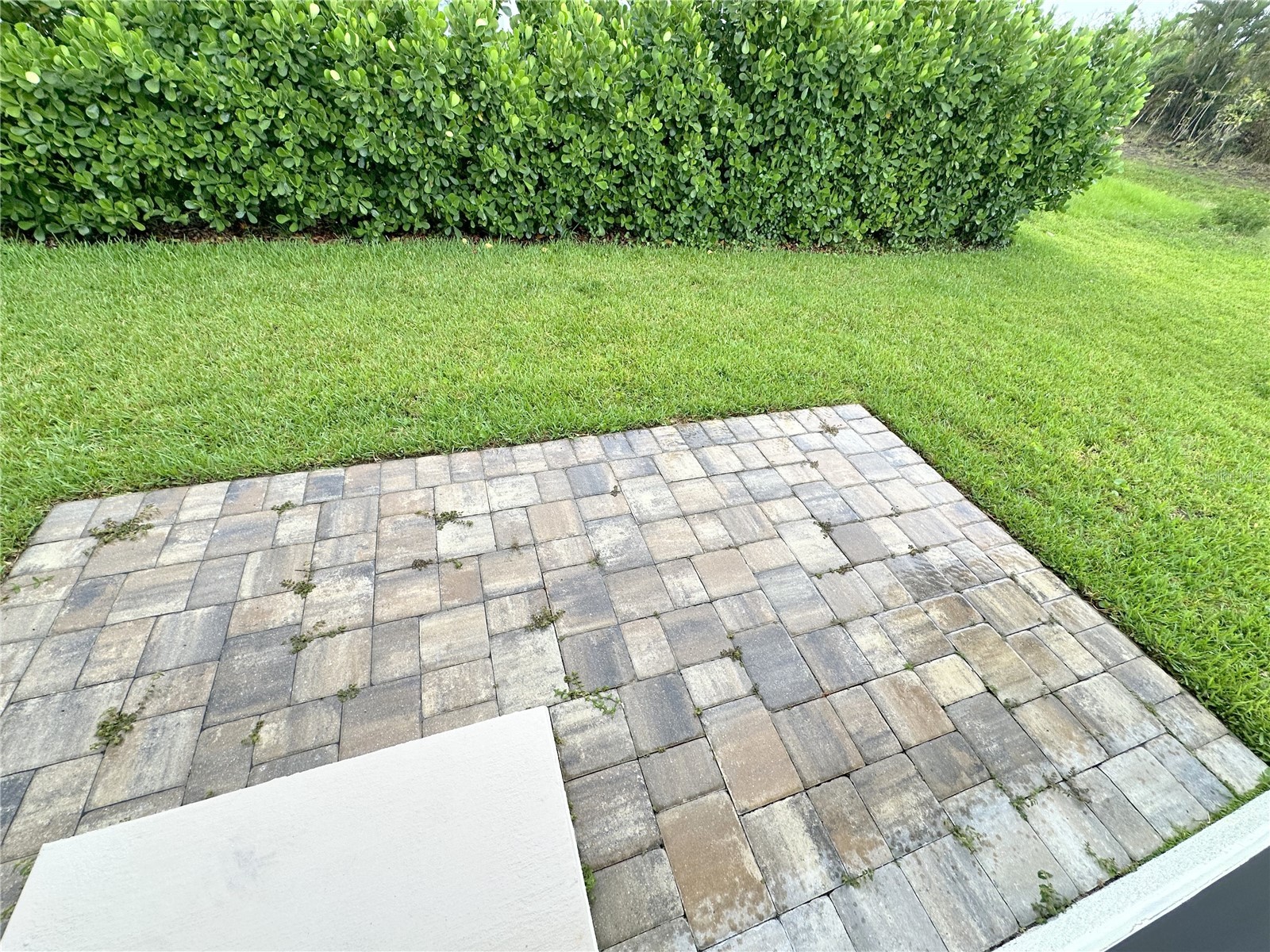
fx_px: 514
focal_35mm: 14
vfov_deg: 85.7
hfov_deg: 102.1
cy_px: 476
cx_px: 635
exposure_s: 1/99
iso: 50
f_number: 2.2
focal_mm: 2.22
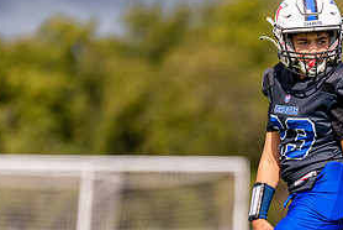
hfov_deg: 3.4
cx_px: 273
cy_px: 213
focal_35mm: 605
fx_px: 5770
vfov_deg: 2.3
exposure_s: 1/8000
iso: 250
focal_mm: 200
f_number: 2.8
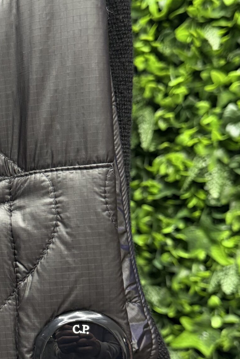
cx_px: 43
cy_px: 236
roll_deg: -2.0
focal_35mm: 56
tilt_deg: -7.5
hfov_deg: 23.8
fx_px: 560
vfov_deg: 35.3
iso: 500
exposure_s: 1/51
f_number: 1.78
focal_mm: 6.76
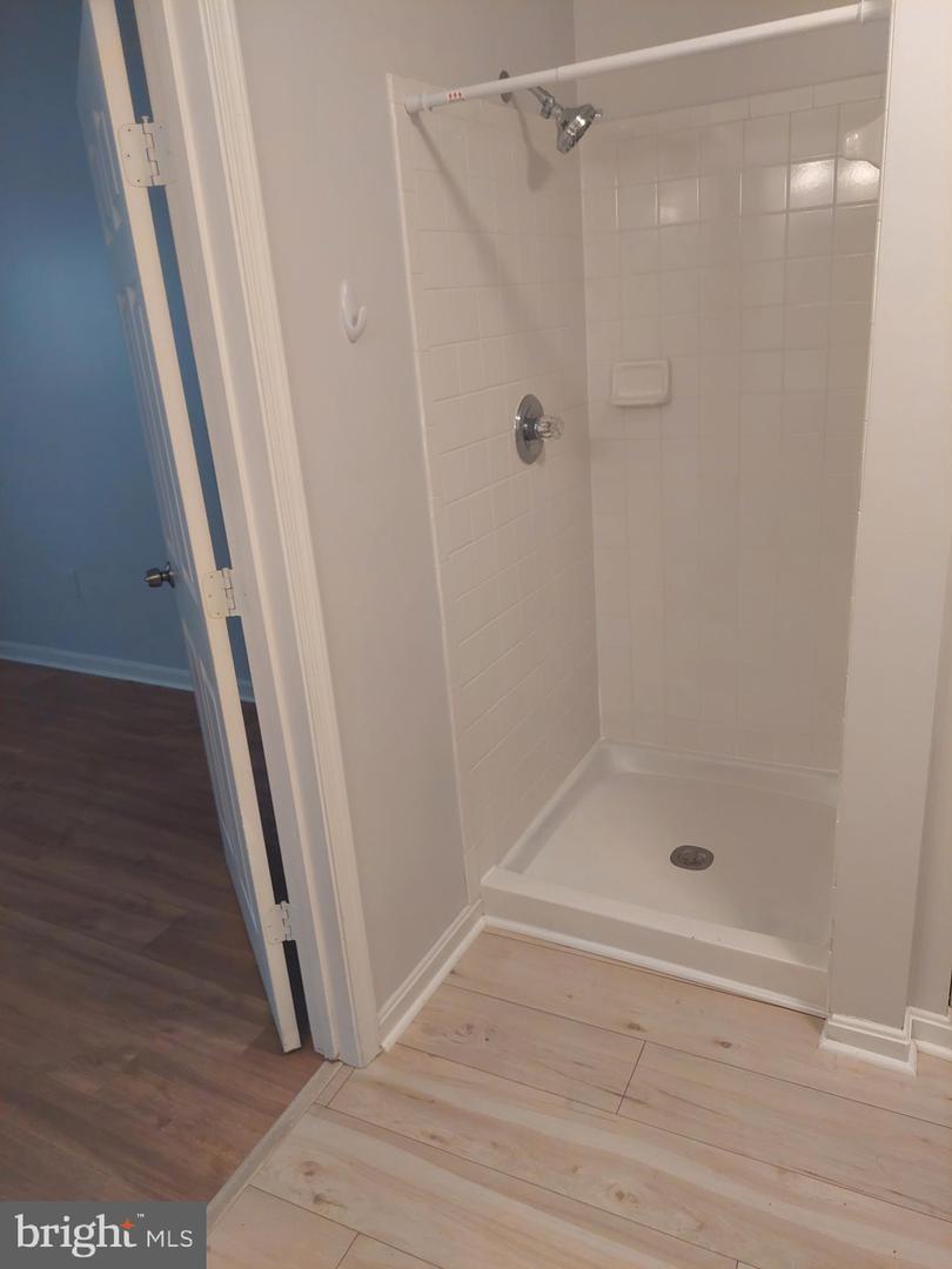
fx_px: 880
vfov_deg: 71.6
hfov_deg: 56.8
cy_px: 634
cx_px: 476
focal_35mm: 24
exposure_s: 1/60
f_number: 1.8
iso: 160
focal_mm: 5.23
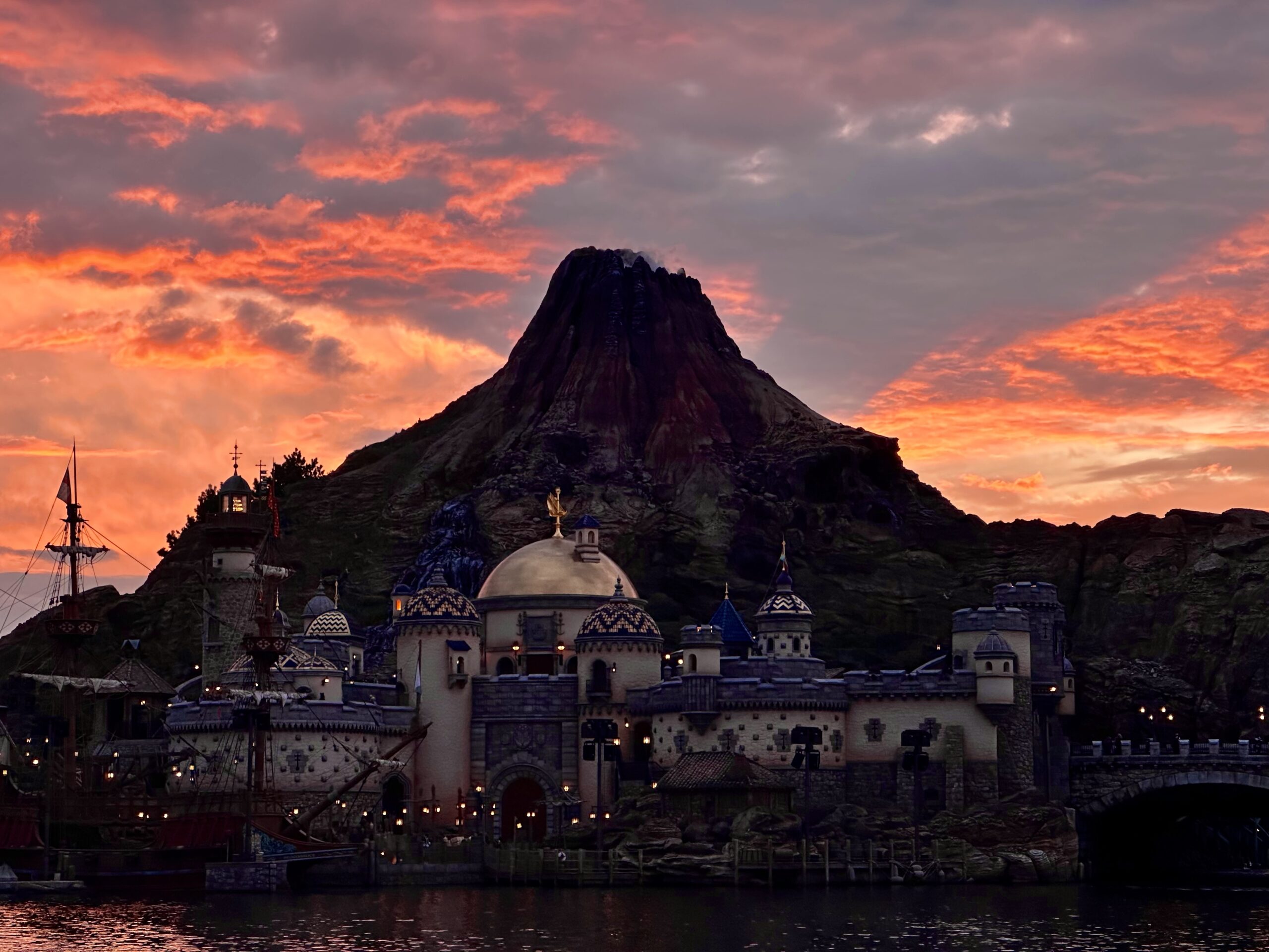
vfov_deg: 19.1
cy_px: 476
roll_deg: +0.2
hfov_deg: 25.3
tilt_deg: +7.6
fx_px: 2823
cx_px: 634
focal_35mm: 77
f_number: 2.8
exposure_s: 1/99
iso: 125
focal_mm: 9
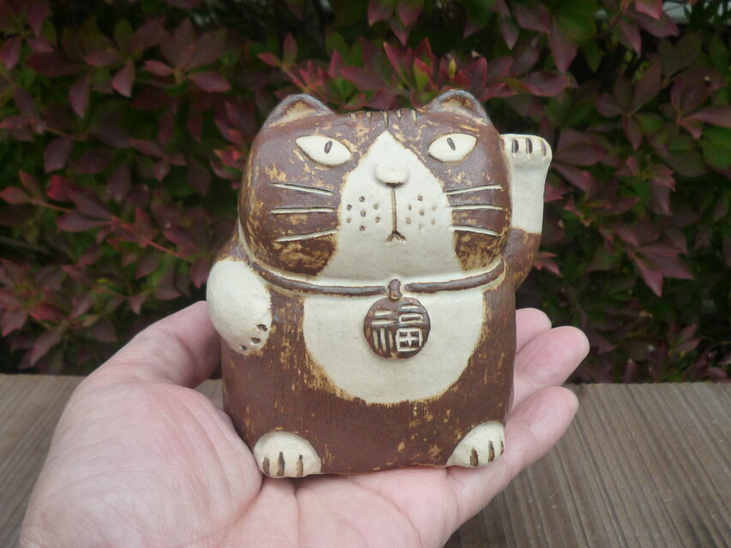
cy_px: 274
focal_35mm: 38
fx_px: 803
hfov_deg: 49.0
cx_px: 366
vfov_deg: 37.7
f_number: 2.9
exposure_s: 1/500
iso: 160
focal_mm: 4.7
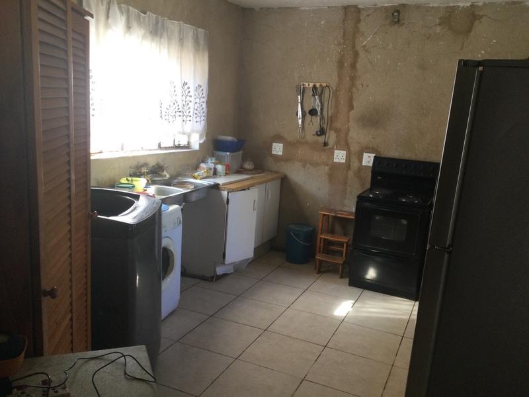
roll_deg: -5.1
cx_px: 264
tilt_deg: -10.6
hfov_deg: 58.4
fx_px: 474
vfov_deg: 45.4
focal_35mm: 31
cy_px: 198
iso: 80
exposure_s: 1/33
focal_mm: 3.3
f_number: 2.4
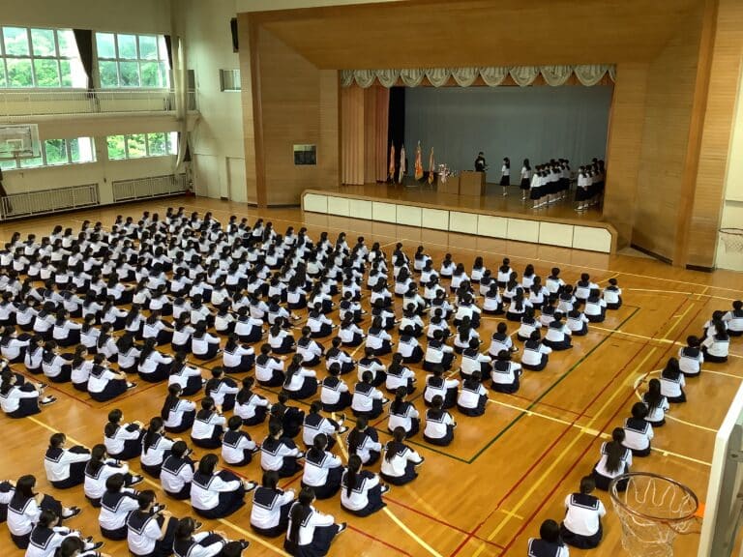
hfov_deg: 58.4
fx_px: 665
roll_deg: -0.6
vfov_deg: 45.4
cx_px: 372
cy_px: 278
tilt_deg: -16.0
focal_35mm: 31
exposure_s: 1/50
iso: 160
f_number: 2.4
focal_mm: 3.3
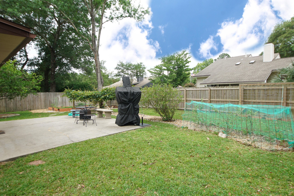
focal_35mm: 18
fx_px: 147
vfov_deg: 67.4
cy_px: 98
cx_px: 147
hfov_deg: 90.0
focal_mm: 12
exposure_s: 1/100
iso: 100
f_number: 5.6
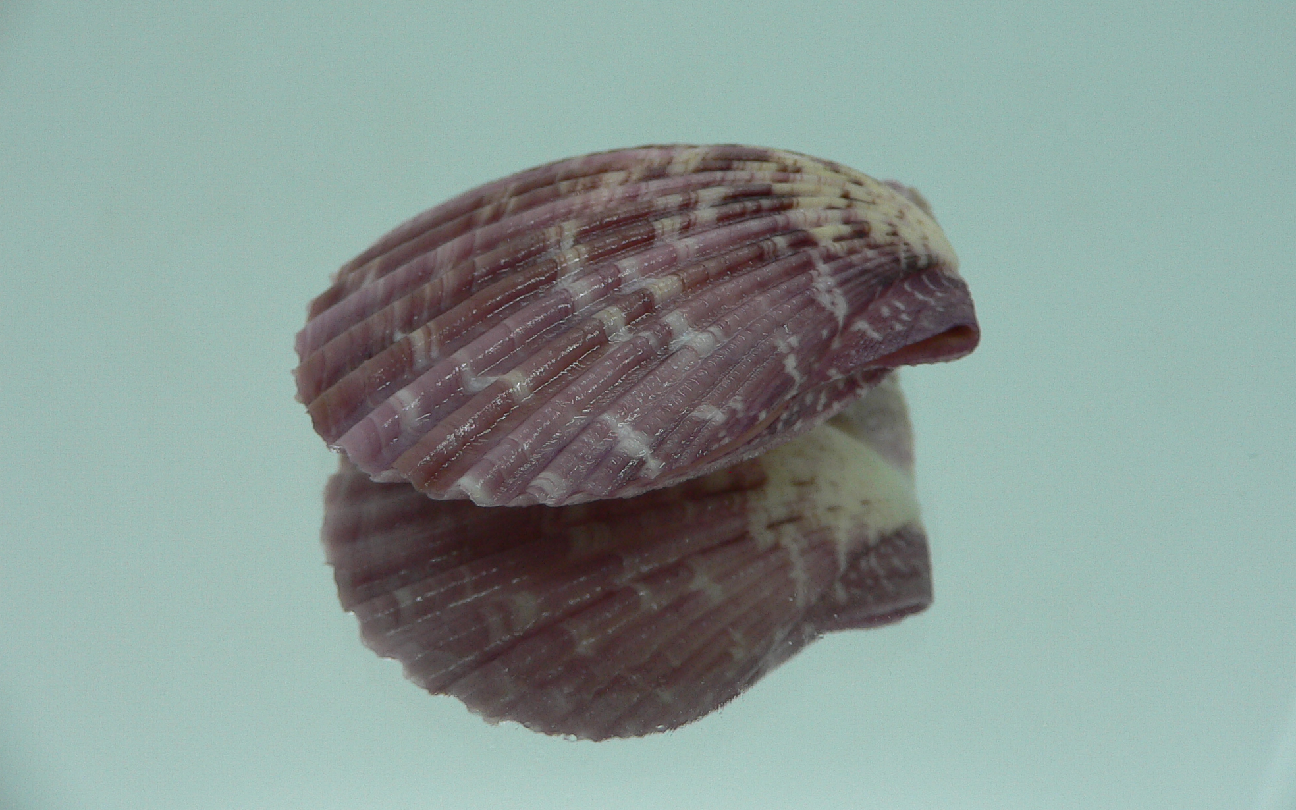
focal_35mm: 38
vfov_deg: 33.6
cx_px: 656
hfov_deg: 51.5
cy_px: 374
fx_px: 1342
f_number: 2.8
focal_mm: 4.6
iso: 80
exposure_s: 1/60
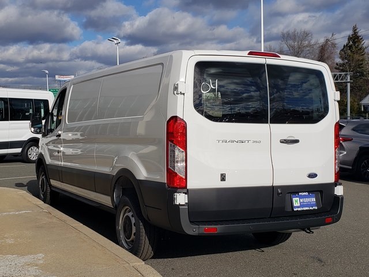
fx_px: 277
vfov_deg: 53.1
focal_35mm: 26
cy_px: 138
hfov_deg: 67.3
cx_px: 184
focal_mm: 4.3
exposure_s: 1/3264
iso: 50
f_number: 2.4
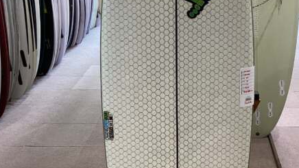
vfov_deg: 19.4
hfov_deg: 33.7
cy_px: 80
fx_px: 491
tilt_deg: -17.5
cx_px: 187
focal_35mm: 62
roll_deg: +0.9
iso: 64
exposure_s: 1/50
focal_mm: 3.3
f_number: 2.4
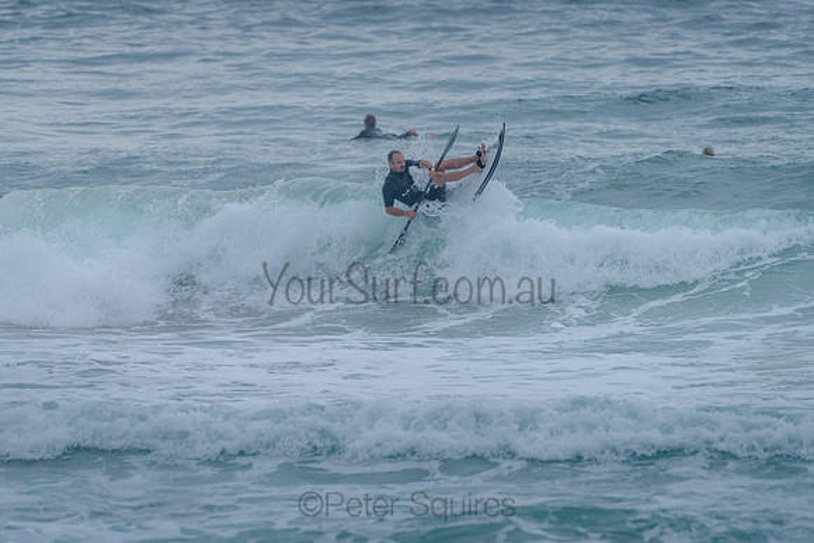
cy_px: 211
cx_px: 408
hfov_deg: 3.4
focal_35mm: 613
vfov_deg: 2.2
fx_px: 13858
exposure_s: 1/1250
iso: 500
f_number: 5.6
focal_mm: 500
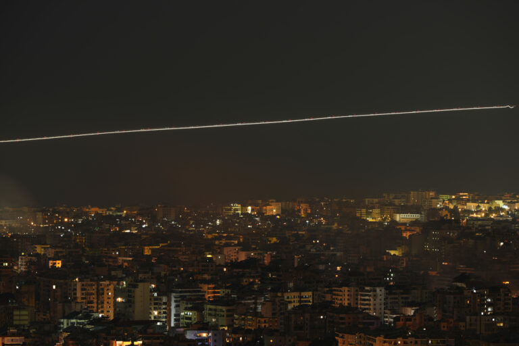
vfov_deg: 7.2
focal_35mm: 191
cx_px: 260
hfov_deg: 10.8
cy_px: 173
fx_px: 2753
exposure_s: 30
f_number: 6.3
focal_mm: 191
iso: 50
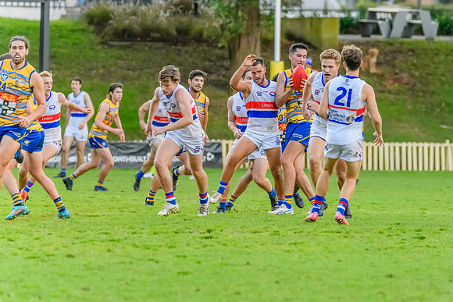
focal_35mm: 466
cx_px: 302
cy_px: 155
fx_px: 5868
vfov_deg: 3.0
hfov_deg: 4.4
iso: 10000
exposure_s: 1/1600
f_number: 6
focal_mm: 350
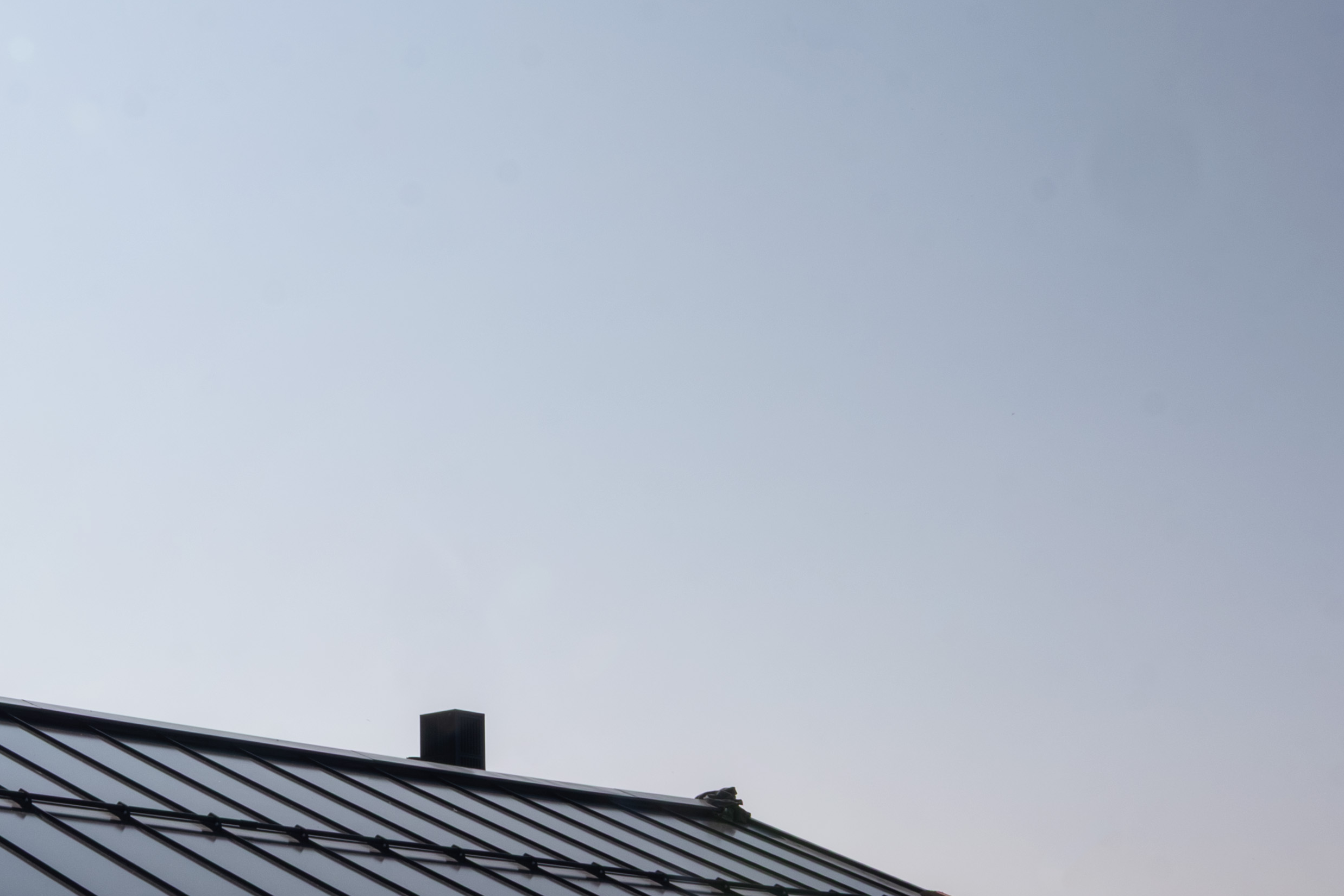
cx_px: 294
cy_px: 355
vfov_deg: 23.3
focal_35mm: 58
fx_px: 2165
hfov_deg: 33.6
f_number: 22
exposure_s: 1/80
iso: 100
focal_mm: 24
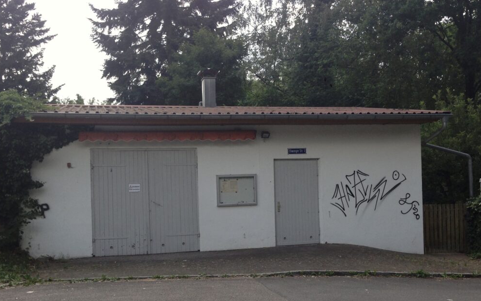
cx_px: 241
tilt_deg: +1.8
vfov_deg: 35.3
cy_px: 169
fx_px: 472
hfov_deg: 54.0
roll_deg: +1.2
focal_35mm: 36
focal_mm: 4.12
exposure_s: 1/623
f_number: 2.4
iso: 50
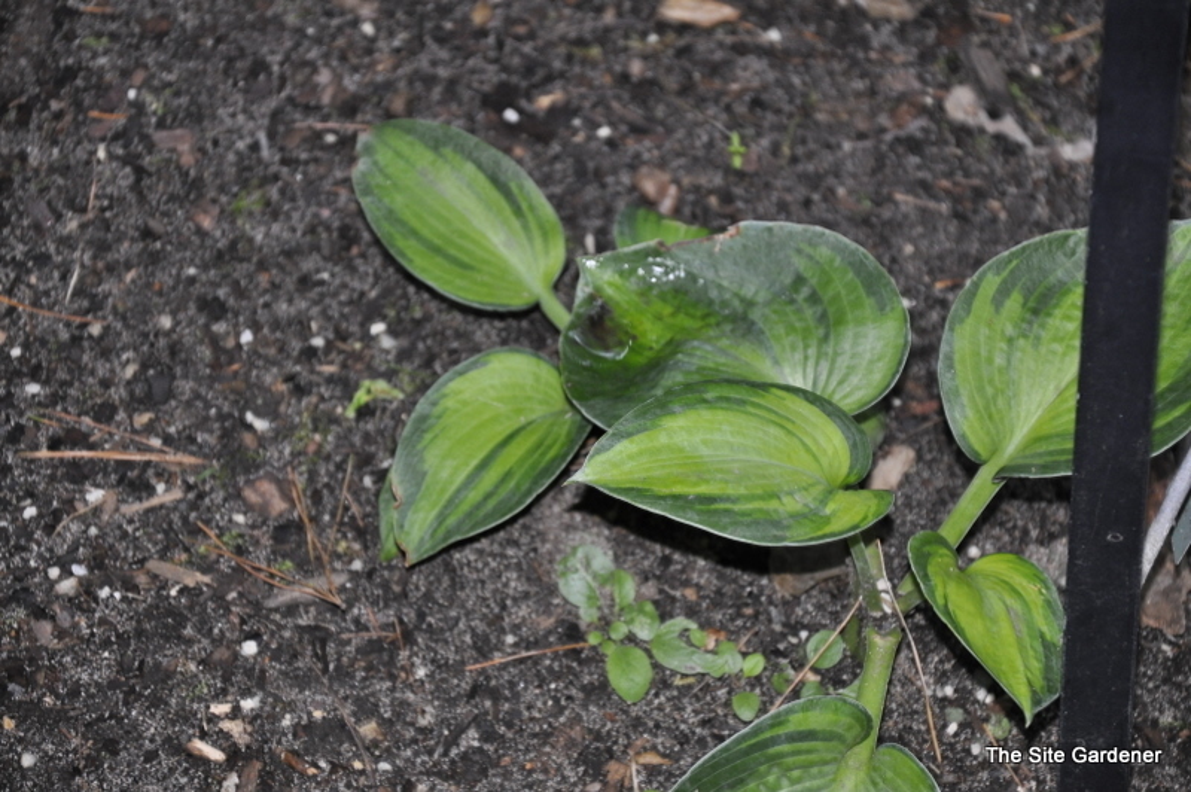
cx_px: 596
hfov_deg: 13.1
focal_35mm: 158
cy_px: 396
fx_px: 5206
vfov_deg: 8.7
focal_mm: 105
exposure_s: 1/60
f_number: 5.6
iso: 800
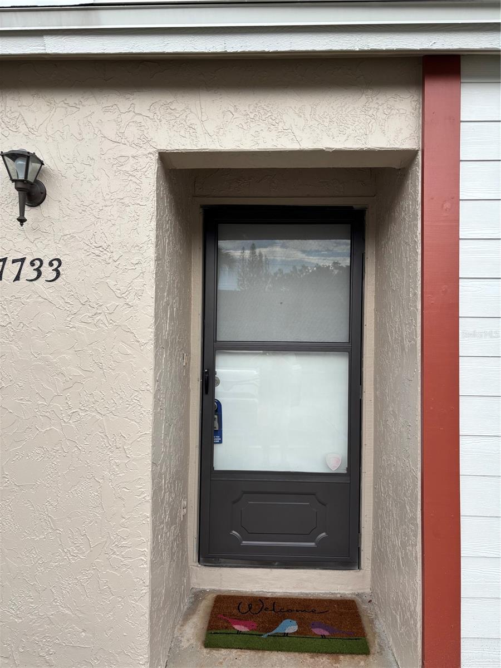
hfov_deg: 53.1
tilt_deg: +1.2
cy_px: 334
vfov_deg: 67.3
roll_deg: -0.9
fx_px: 502
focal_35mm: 26
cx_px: 250
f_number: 1.6
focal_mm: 5.96
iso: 50
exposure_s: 1/726
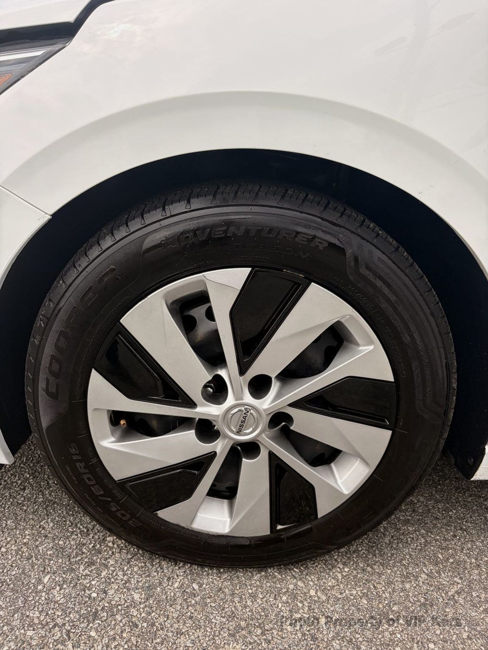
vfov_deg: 67.3
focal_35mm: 26
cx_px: 244
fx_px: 489
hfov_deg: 53.1
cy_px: 325
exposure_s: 1/1751
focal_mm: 5.96
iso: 50
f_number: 1.6
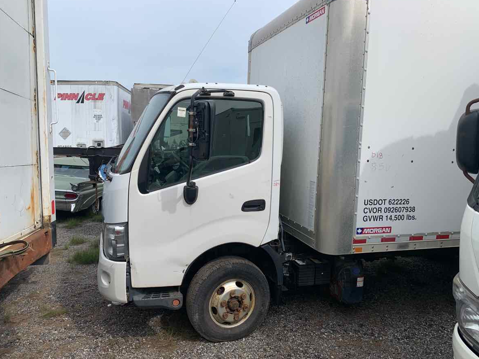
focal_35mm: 27
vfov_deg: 51.3
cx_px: 240
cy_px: 181
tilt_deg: -5.7
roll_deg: -1.0
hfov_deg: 65.3
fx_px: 373
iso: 25
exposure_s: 1/2364
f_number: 1.8
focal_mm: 4.25
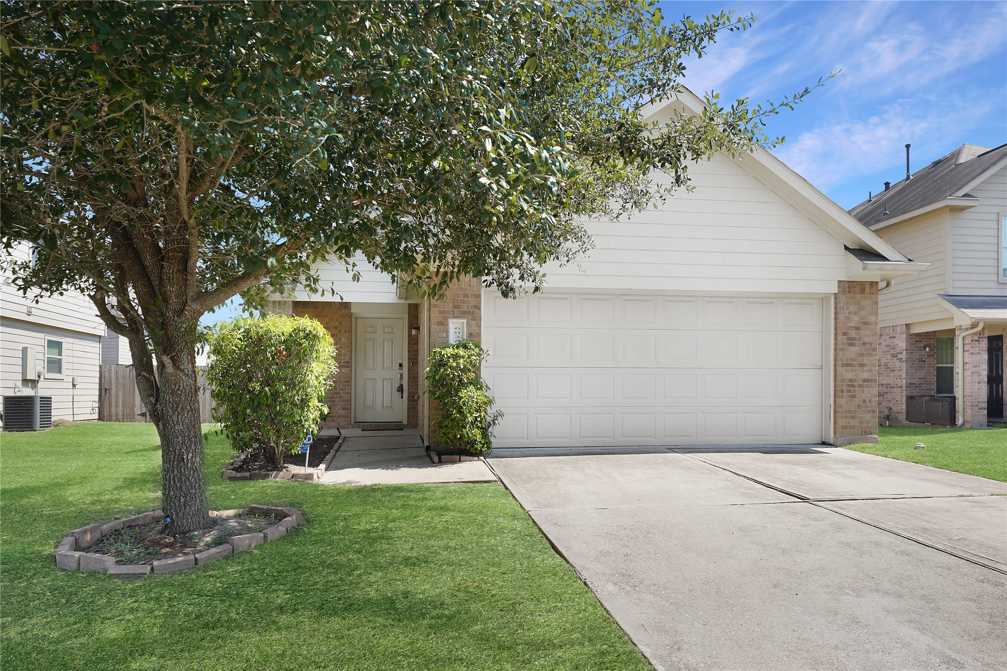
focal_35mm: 24
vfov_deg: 53.1
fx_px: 671
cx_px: 504
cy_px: 336
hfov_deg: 73.7
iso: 100
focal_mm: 24
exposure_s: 1/125
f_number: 8
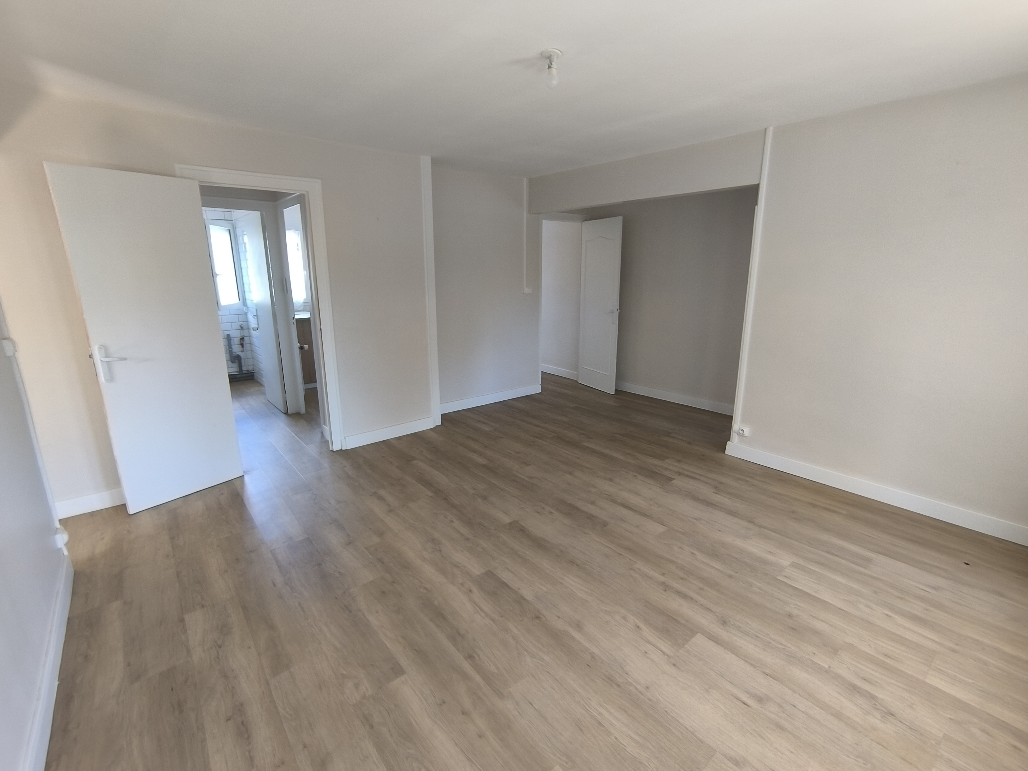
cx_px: 514
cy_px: 386
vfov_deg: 78.1
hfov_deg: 94.5
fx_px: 475
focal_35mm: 16
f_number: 2.2
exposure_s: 1/50
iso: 100
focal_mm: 1.65
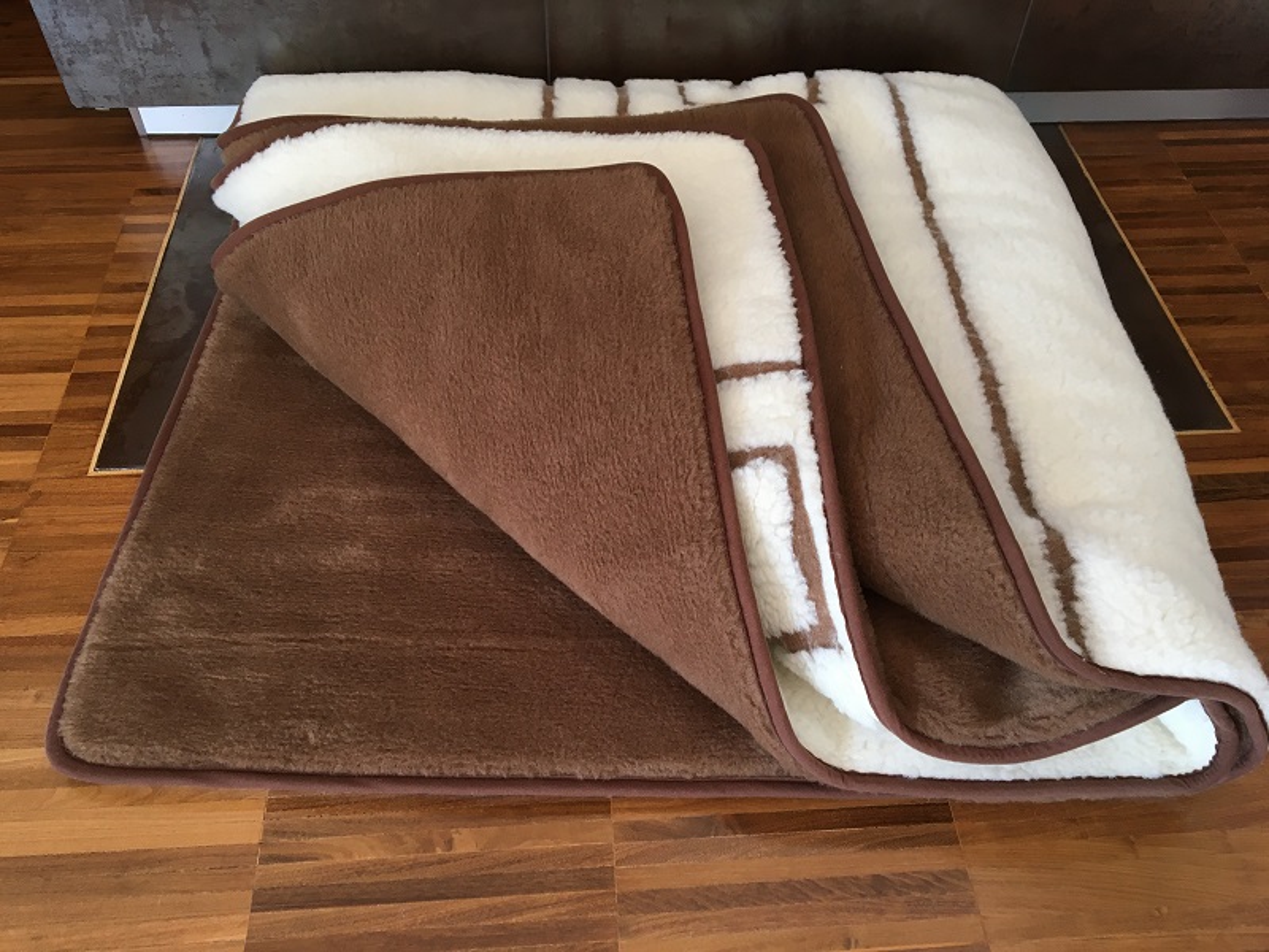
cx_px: 634
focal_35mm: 29
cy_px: 476
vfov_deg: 48.2
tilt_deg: -51.6
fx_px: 1063
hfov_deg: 61.7
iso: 50
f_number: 2.2
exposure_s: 1/30
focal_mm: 4.15
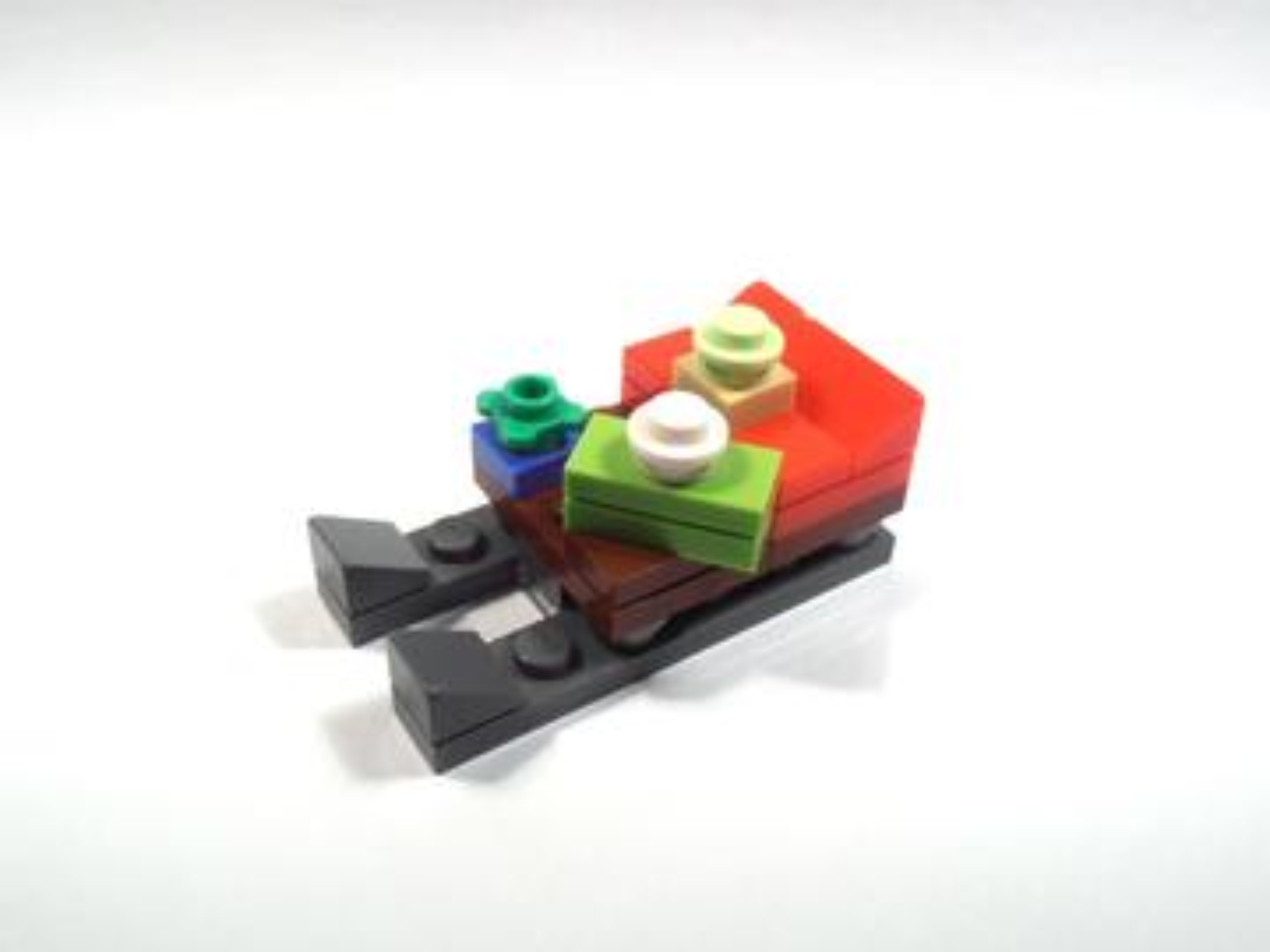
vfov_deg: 38.7
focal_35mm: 37
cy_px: 476
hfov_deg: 50.1
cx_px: 635
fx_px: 1357
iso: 80
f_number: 3.9
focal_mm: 6.61
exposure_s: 1/60
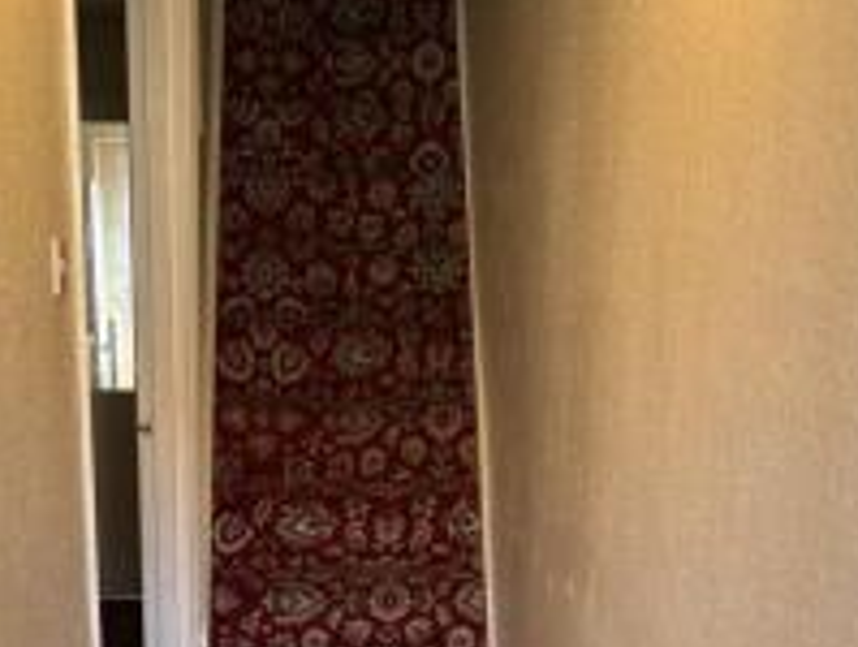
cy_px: 718
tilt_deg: -18.3
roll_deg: -0.5
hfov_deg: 33.4
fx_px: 1415
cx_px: 285
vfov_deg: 24.0
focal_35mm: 57
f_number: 1.6
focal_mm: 5.96
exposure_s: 1/50
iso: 80
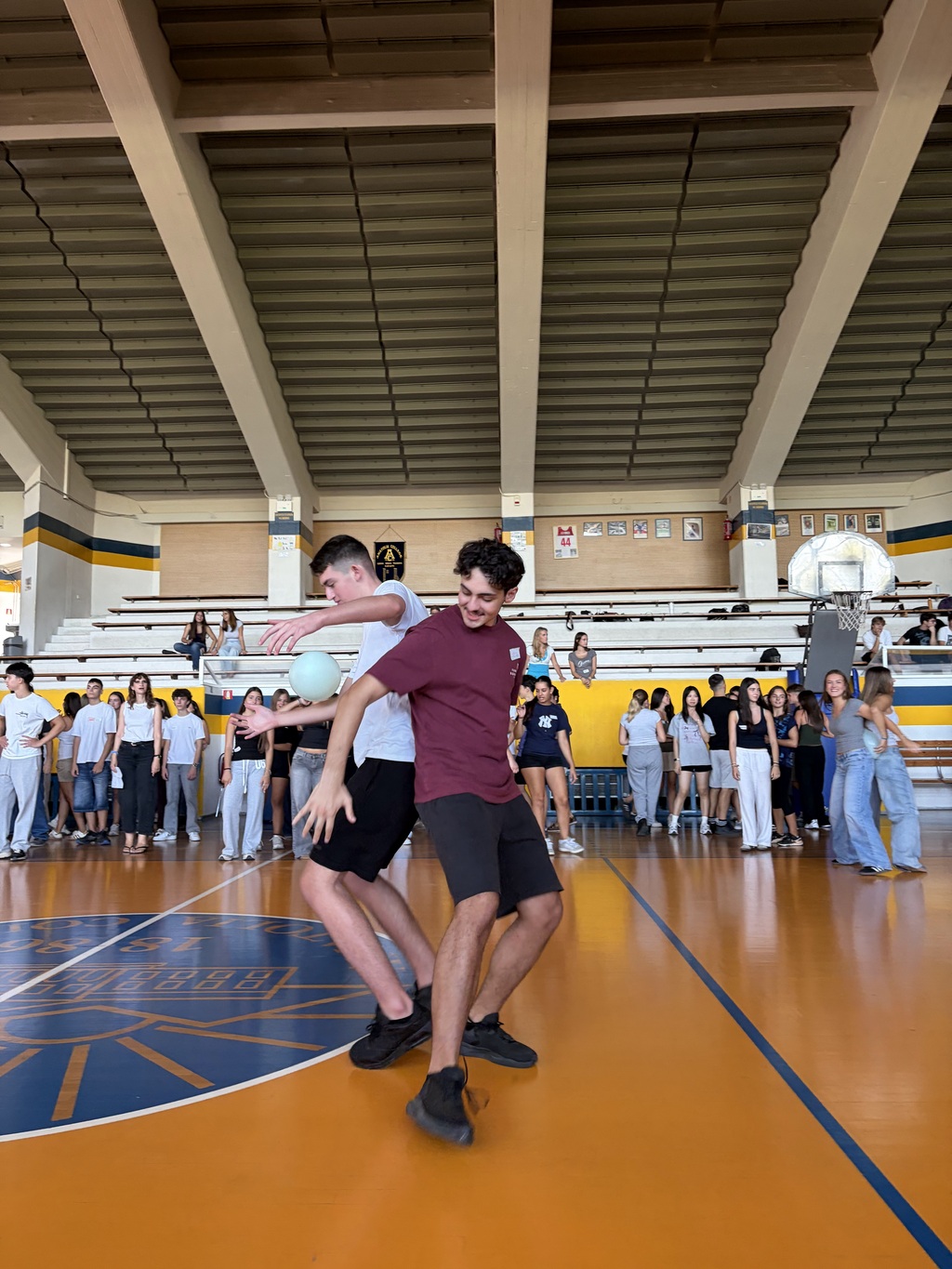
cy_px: 634
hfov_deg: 53.1
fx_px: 953
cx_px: 476
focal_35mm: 26
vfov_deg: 67.3
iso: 200
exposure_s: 1/50
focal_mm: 5.96
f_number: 1.6
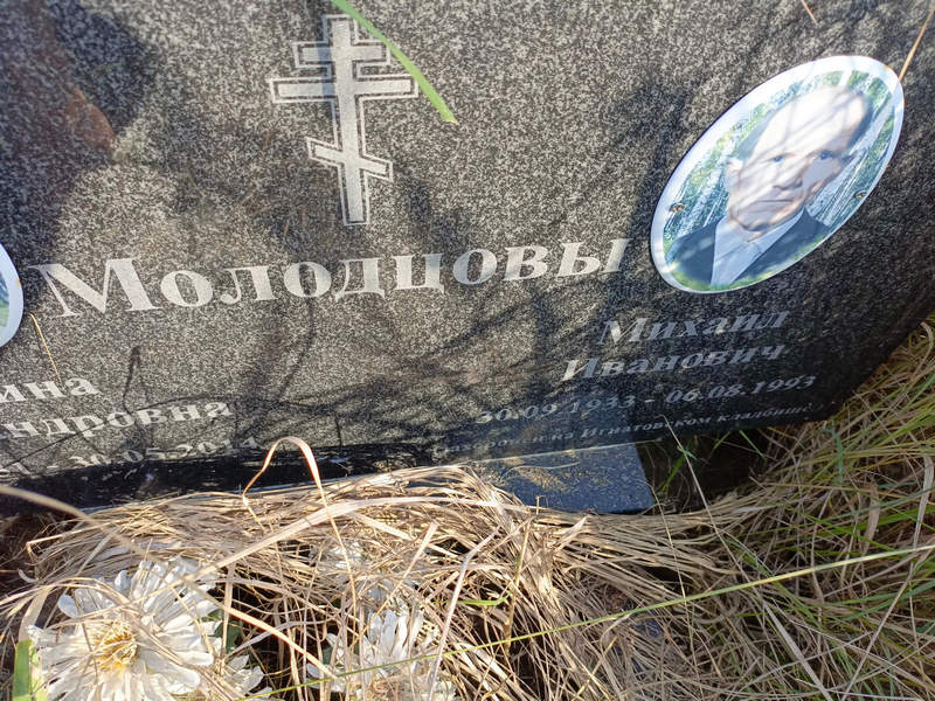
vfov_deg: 54.9
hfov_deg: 69.4
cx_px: 468
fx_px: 675
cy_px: 350
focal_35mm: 25
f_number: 1.69
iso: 112
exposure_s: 1/186
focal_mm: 4.76
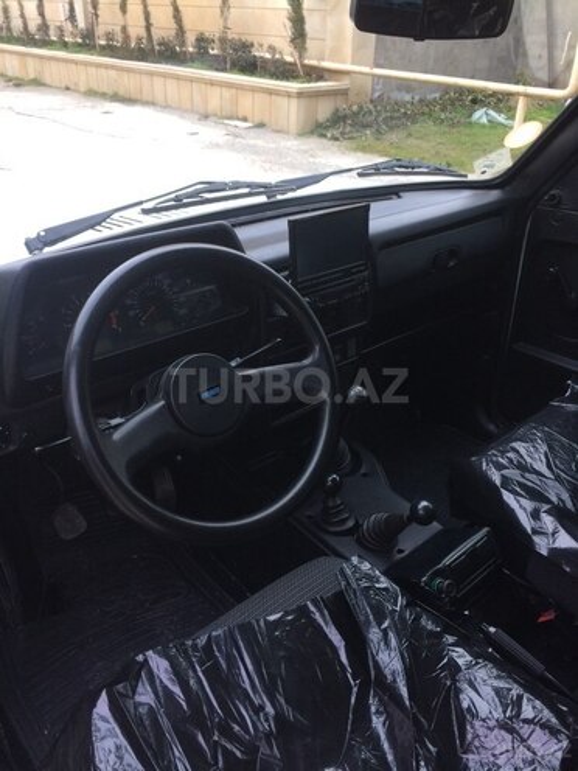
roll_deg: -0.2
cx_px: 289
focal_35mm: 29
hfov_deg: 48.2
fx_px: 646
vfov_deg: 61.7
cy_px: 386
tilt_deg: -28.8
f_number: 2.2
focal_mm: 4.15
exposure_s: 1/33
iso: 64
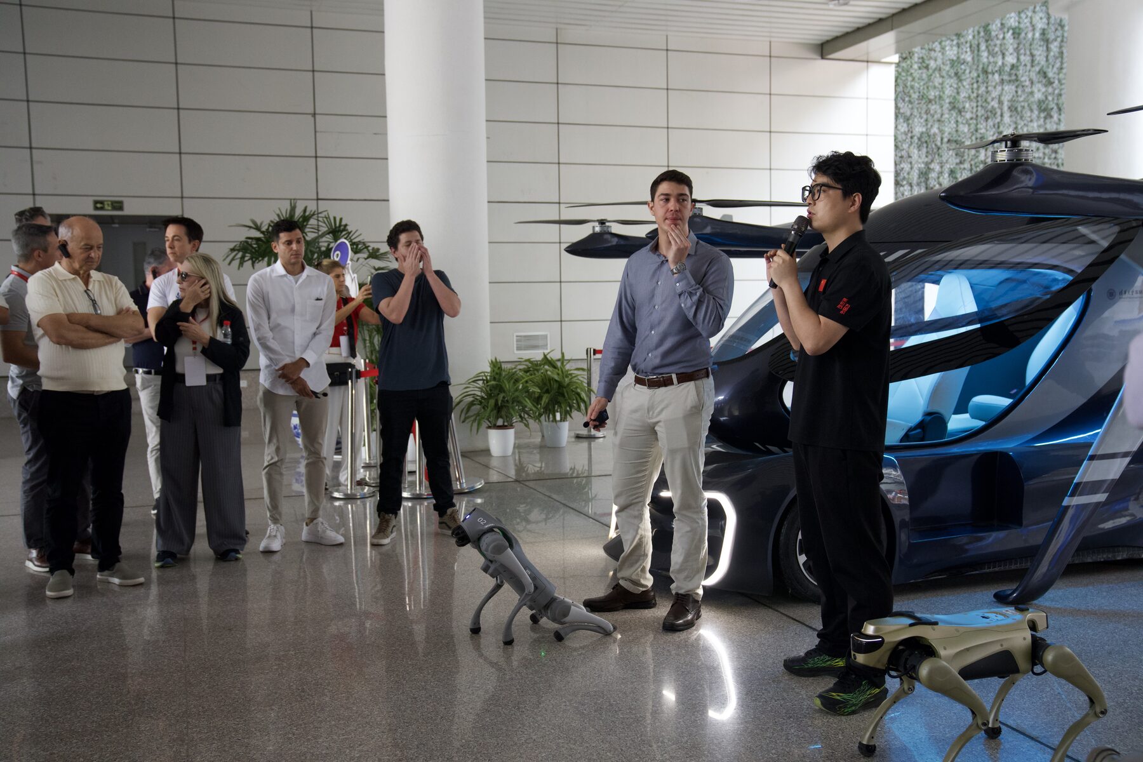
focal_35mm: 36
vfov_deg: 36.9
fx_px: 1143
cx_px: 572
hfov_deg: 53.1
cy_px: 381
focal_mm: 36
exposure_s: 1/160
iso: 2000
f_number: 4
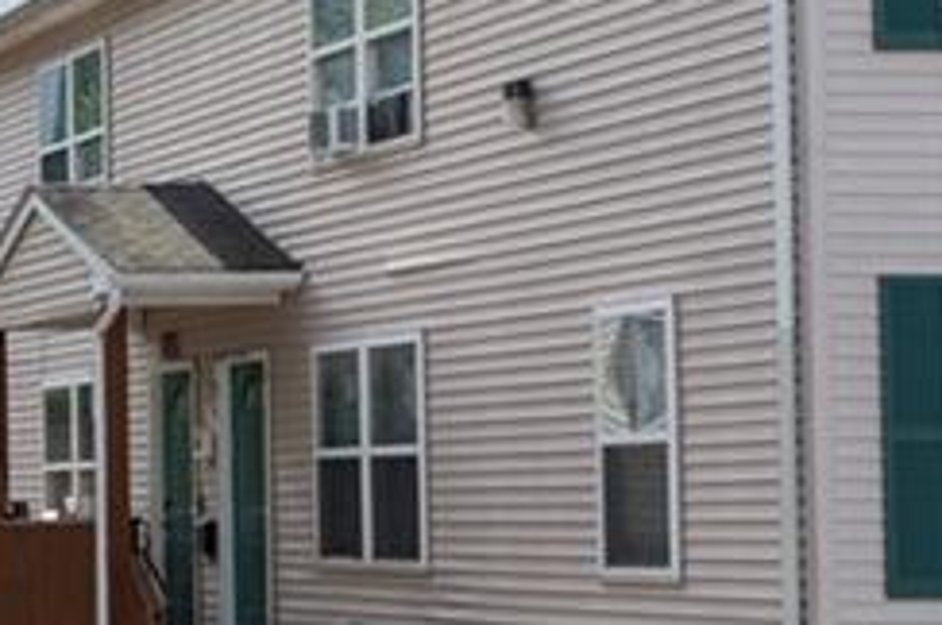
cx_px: -1027
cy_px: -68
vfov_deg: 10.7
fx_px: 3293
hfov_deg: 13.6
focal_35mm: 126
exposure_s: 1/1600
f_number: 7.1
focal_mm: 30
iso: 1000
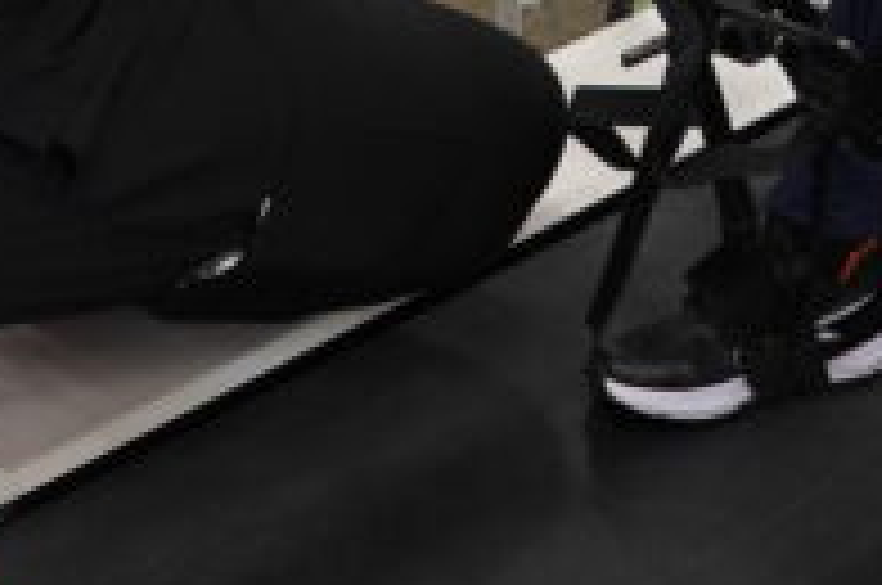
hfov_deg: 14.0
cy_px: -630
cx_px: 680
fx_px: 3571
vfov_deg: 8.8
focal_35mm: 146
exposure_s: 1/160
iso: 2000
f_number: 4
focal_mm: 28
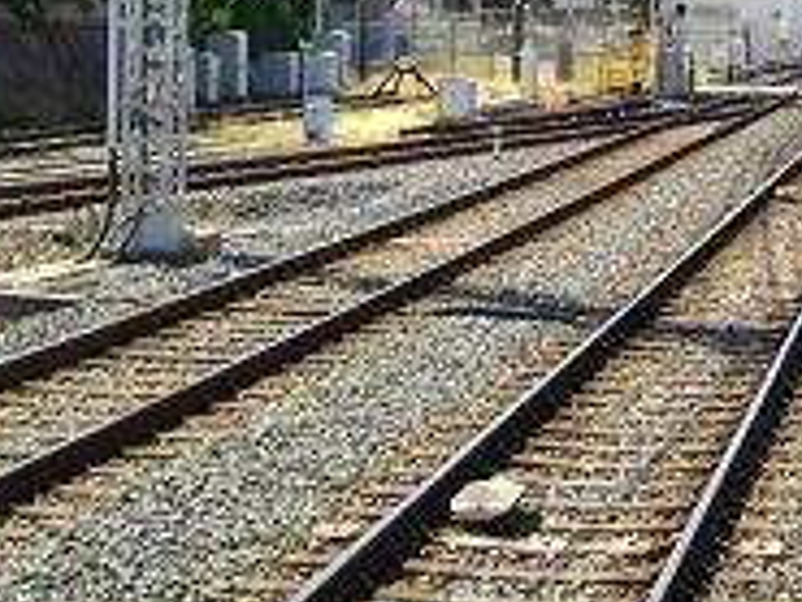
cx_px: 782
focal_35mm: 105
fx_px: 2434
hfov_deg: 18.3
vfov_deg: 14.0
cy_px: 121
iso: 100
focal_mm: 8.8
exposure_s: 1/400
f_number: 3.6
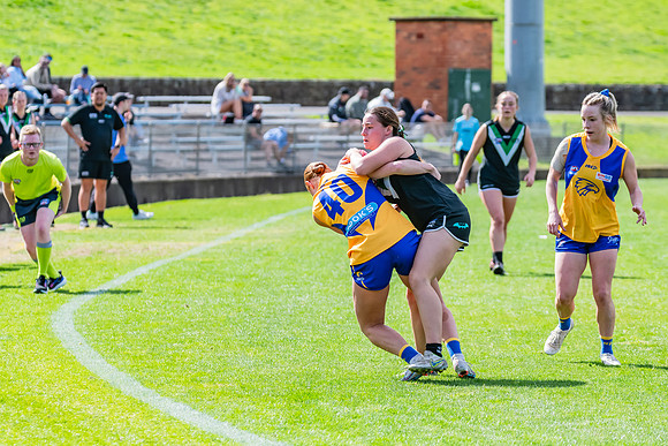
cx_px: 416
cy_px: 215
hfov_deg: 7.7
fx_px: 4974
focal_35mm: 268
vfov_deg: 5.1
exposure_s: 1/1600
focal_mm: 210
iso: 800
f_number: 6.3
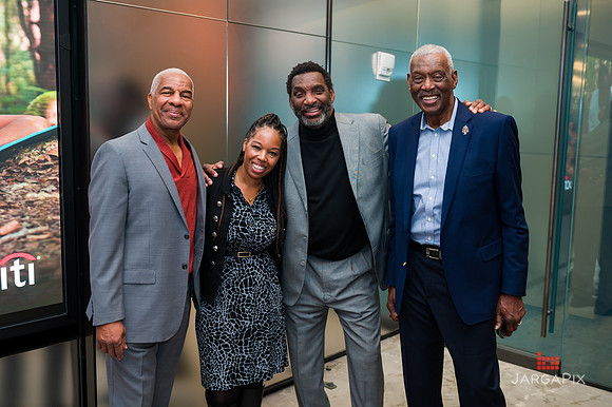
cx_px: 306
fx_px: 612
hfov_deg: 53.2
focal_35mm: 36
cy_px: 204
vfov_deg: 36.8
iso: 800
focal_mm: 36
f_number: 4
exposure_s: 1/200
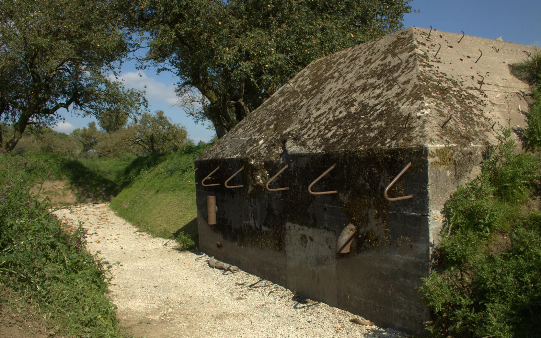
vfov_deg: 41.8
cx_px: 268
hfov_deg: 62.9
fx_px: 442
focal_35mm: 30
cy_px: 169
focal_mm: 18
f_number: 11
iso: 200
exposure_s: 1/125
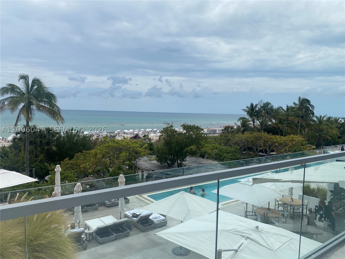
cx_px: 172
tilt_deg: -4.0
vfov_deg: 53.1
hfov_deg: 67.3
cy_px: 130
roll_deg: -1.9
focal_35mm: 26
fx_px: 259
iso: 32
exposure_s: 1/6061
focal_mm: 4.25
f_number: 1.8
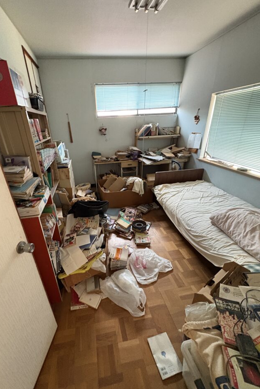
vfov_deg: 100.4
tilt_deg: -26.0
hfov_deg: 76.9
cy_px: 199
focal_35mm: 15
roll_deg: +3.0
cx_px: 113
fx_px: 162
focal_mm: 2.22
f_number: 2.2
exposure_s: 1/60
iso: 800
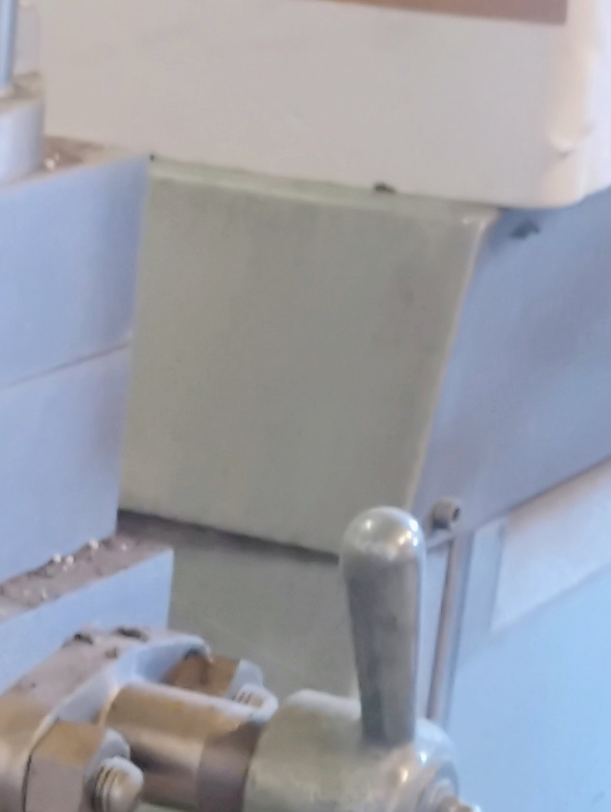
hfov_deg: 10.7
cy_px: 1405
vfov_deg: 13.3
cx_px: -202
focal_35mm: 135
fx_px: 3169
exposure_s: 1/33.3
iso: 1950
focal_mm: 4.26
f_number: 1.8
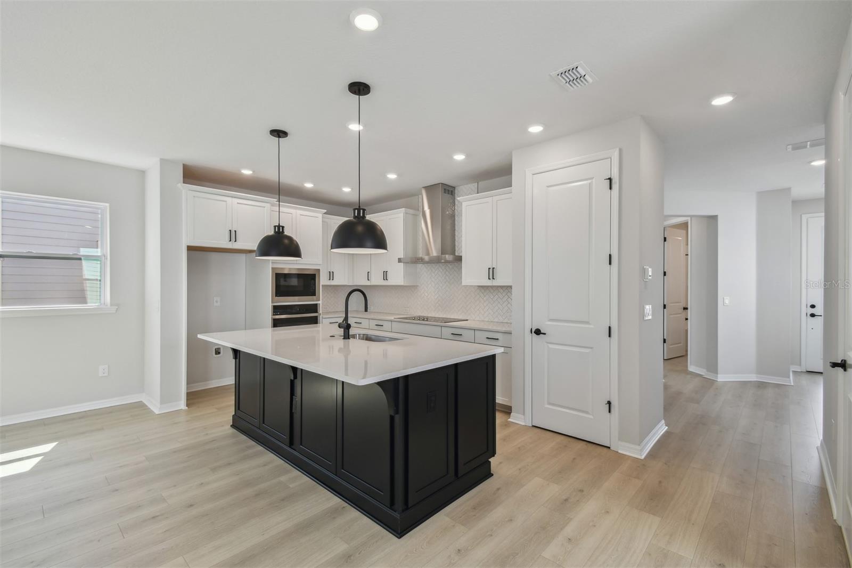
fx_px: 355
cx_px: 426
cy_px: 284
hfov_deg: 100.4
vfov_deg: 77.3
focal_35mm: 15
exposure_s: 1/60
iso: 100
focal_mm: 10
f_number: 7.1
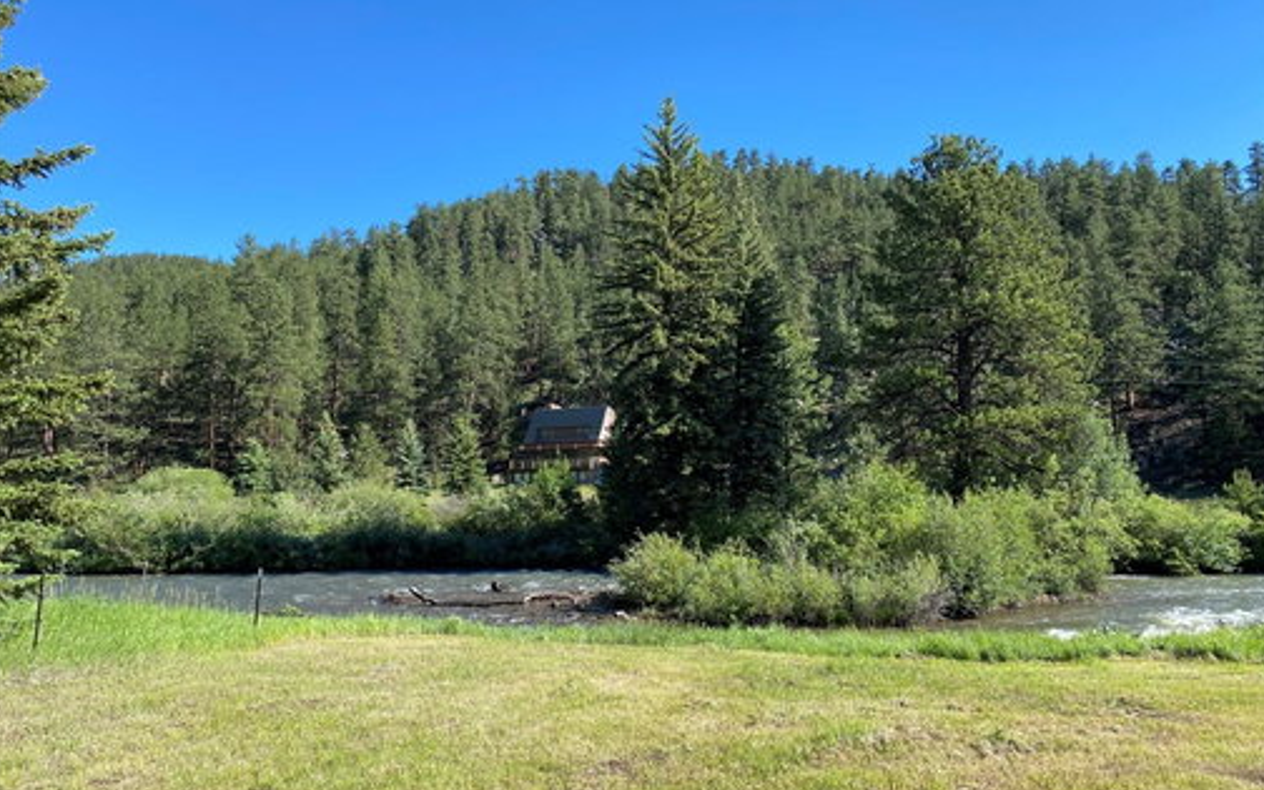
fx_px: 965
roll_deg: +1.0
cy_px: 399
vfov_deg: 44.5
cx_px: 637
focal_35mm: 28
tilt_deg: +5.7
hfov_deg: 66.5
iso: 32
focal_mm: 4.25
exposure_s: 1/1103
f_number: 1.8
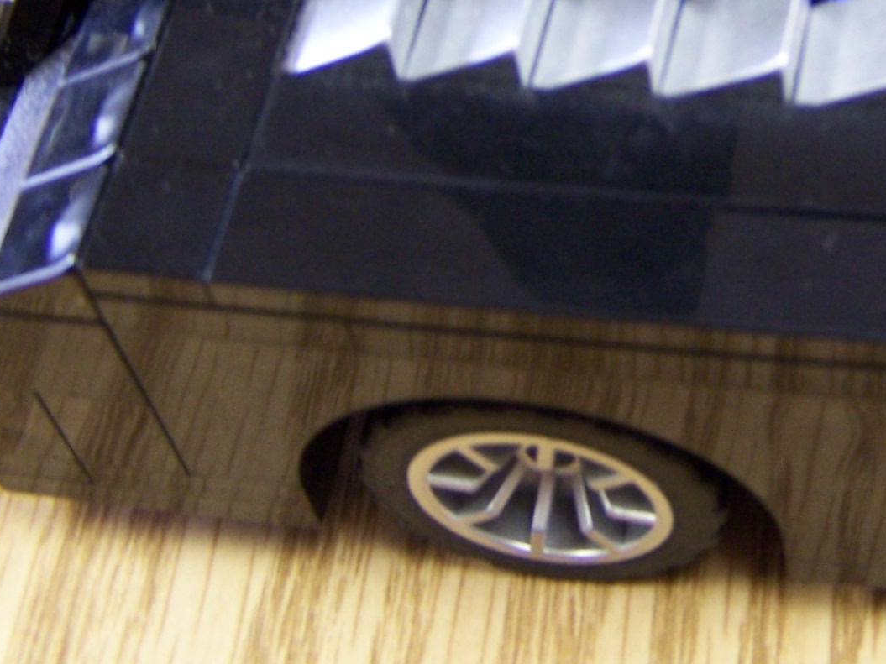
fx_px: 2124
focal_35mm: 83
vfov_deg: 17.2
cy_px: -60
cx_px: 767
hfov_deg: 23.1
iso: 140
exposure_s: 1/20
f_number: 2.8
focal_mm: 6.3
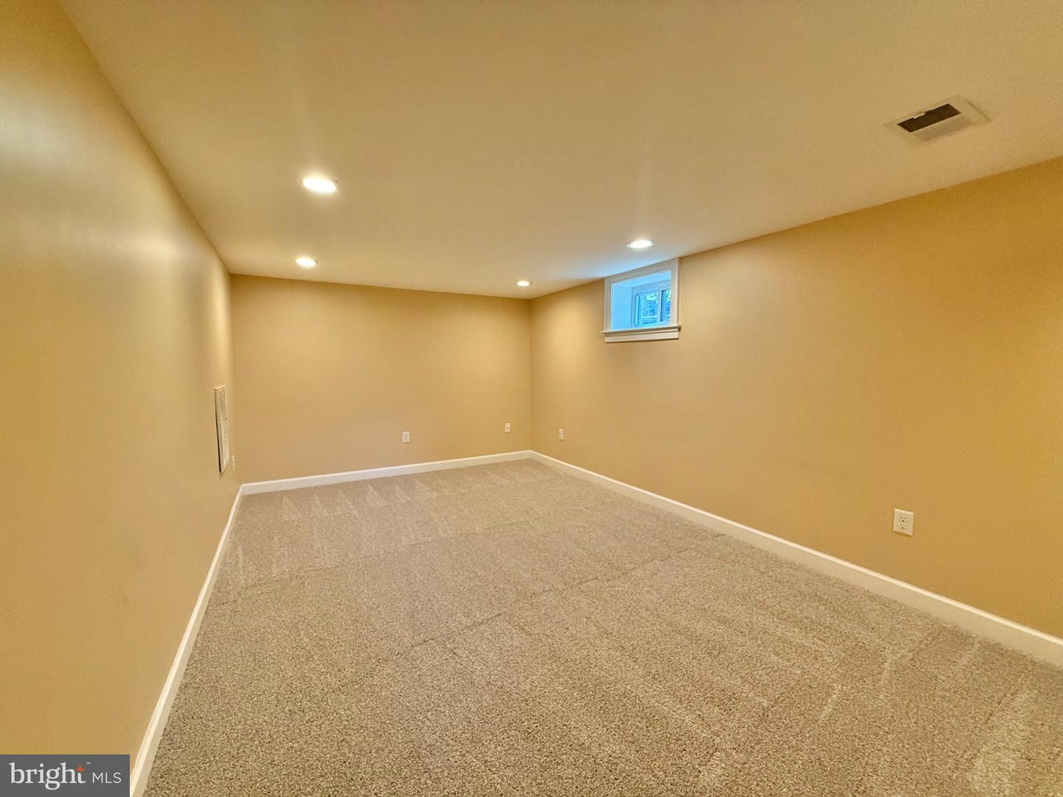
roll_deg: +0.3
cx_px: 532
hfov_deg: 102.1
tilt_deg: -5.0
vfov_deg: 85.7
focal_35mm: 14
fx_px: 430
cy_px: 398
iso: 320
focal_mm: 2.22
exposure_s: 1/120
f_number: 2.2
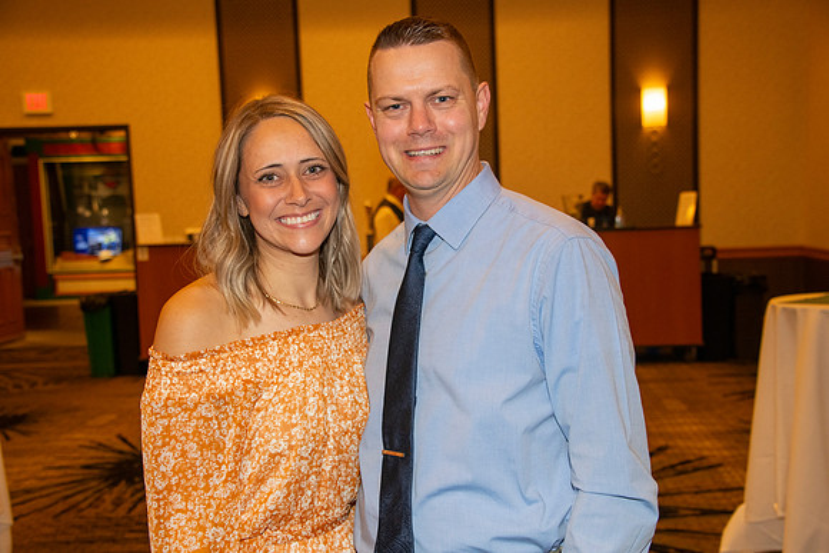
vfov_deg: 28.1
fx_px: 1106
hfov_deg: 41.1
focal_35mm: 48
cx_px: 414
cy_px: 276
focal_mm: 48
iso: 2000
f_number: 5.6
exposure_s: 1/60
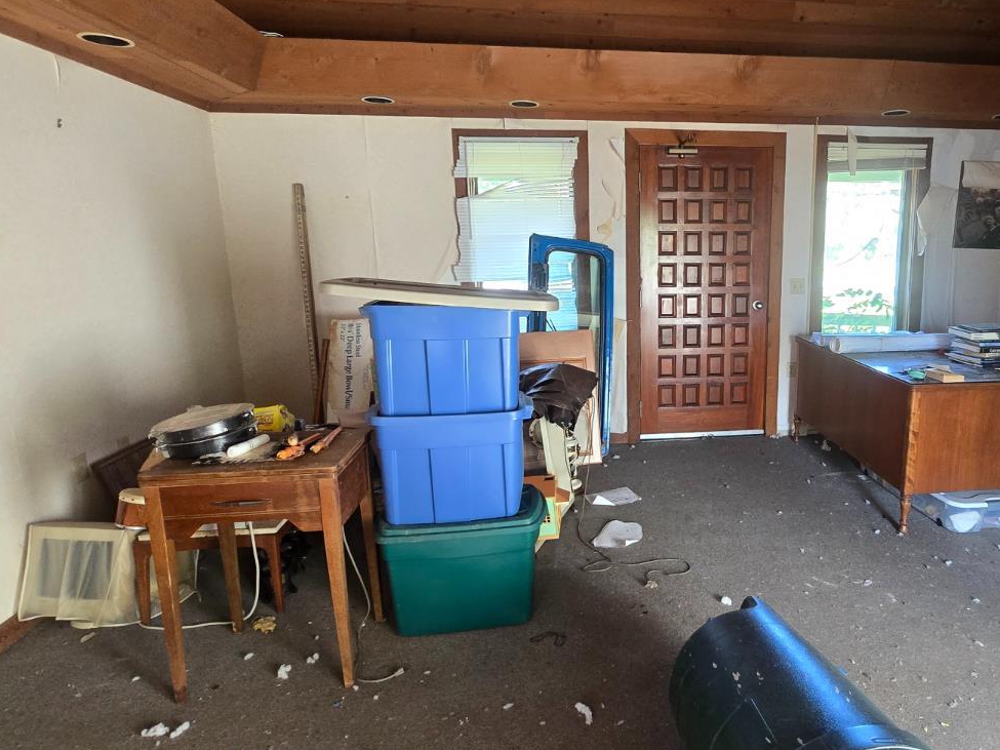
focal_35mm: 20
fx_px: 578
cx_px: 649
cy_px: 352
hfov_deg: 79.6
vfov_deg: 65.9
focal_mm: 2.2
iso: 500
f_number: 2.2
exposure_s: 1/60
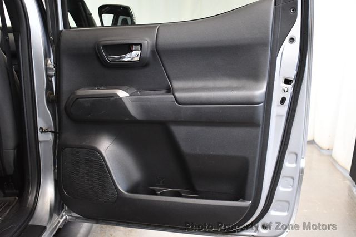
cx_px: 178
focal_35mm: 40
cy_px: 118
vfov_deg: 33.4
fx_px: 395
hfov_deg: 48.5
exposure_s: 1/60
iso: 3600
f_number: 4
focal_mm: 27
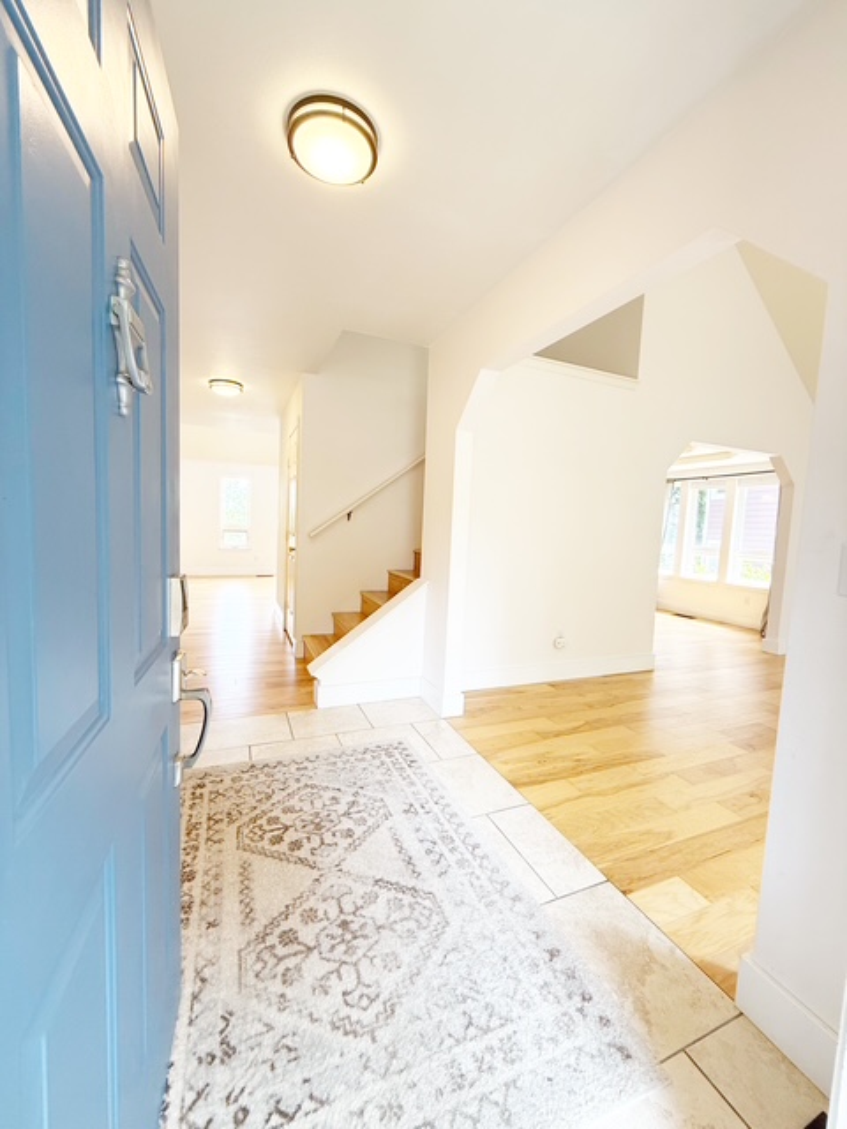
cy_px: 564
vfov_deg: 102.1
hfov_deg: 85.7
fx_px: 457
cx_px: 424
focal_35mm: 14
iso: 64
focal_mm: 2.22
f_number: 2.2
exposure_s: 1/99
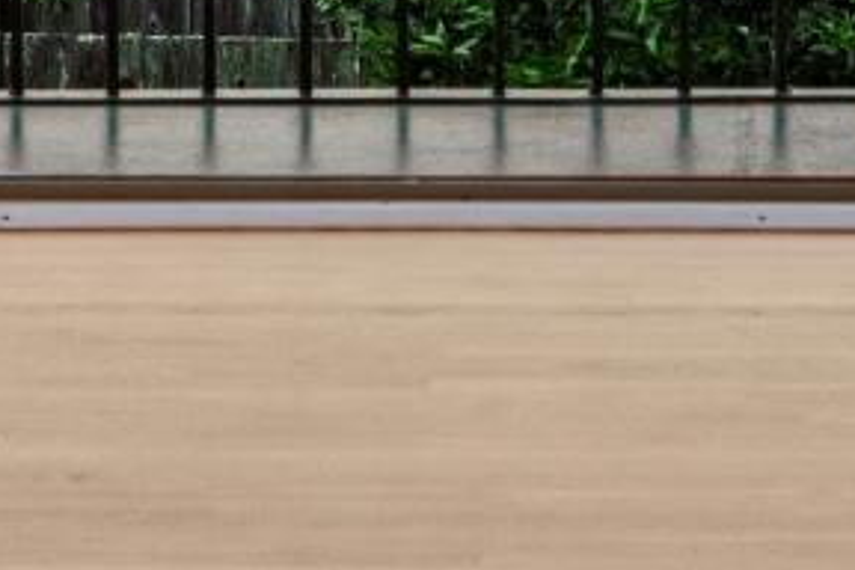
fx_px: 6436
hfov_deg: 7.6
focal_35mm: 271
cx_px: 644
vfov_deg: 4.9
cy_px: -840
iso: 800
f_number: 16
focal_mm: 52
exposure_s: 1/4
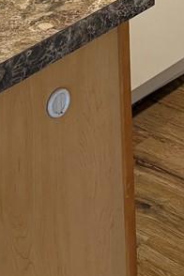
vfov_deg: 12.7
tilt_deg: -13.5
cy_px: -214
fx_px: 1127
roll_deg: +0.3
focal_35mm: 147
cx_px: 245
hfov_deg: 9.2
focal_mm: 5.96
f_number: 1.6
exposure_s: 1/120
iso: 125
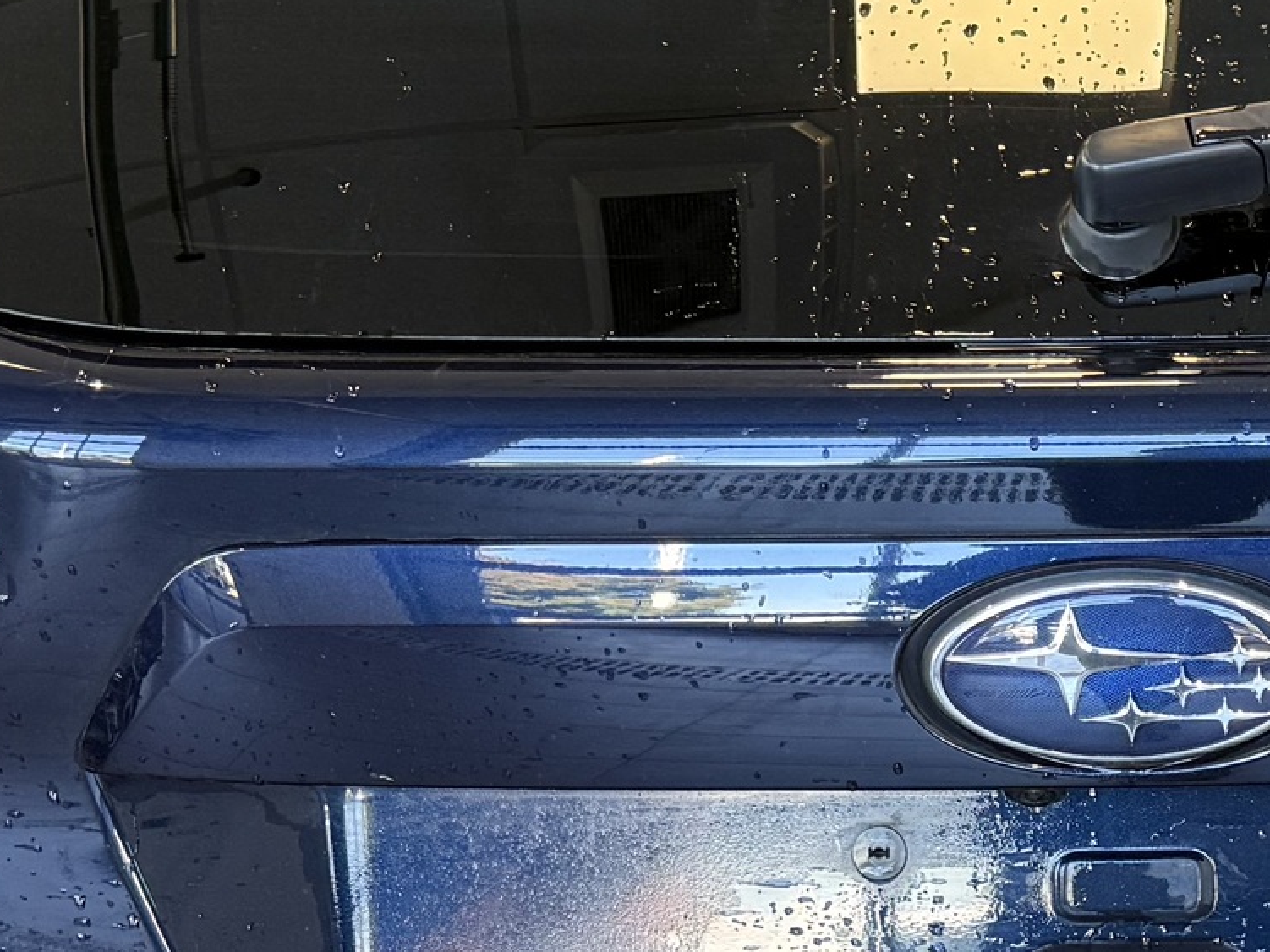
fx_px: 3375
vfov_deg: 16.0
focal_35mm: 92
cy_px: 714
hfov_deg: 20.7
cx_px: 1223
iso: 250
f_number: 1.78
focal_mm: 6.76
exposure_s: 1/120
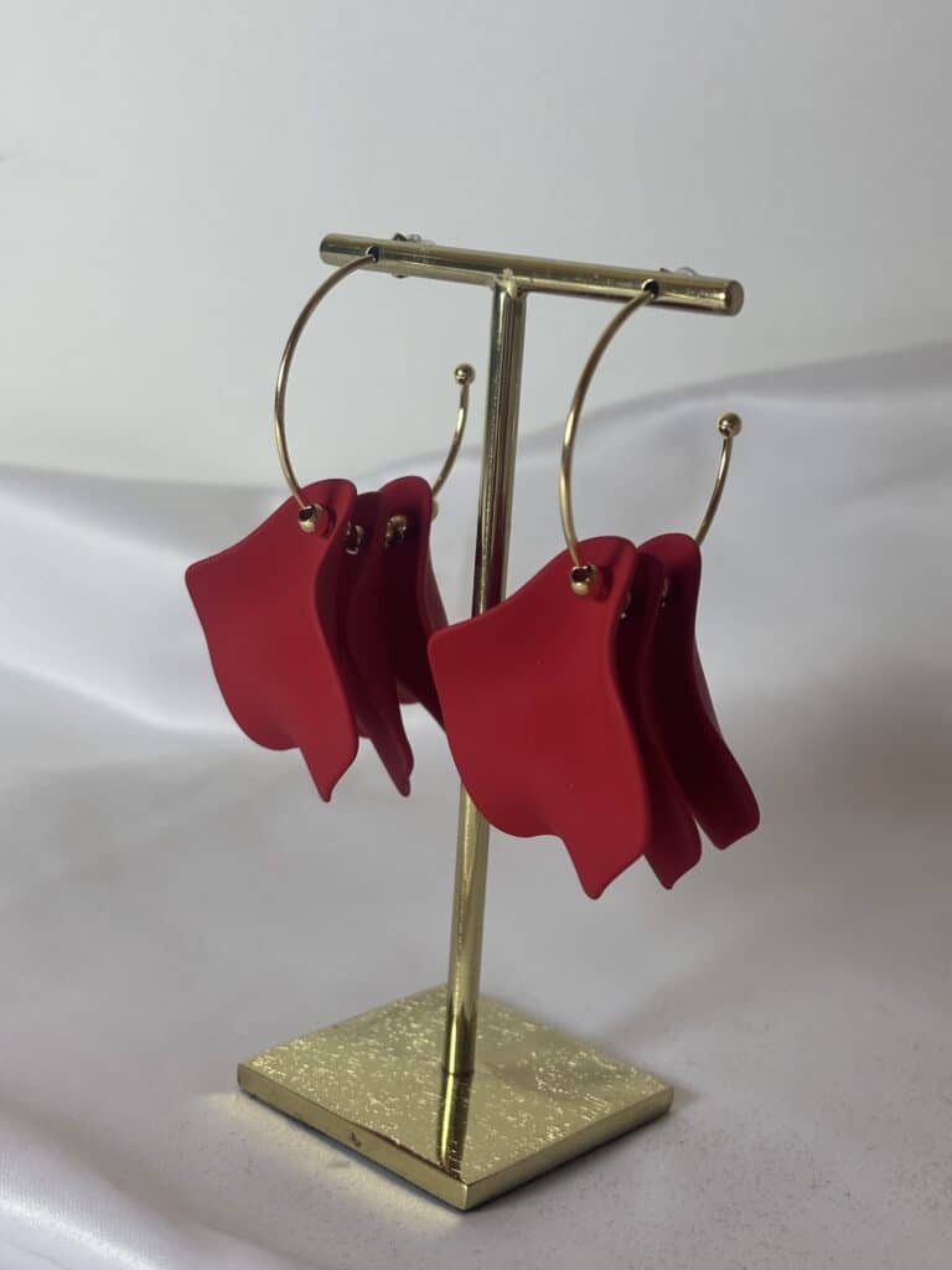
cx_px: 476
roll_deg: -3.7
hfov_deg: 28.0
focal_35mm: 52
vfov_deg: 36.8
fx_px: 1907
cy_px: 635
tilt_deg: -15.8
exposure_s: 1/179
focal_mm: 5.96
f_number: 1.6
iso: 32
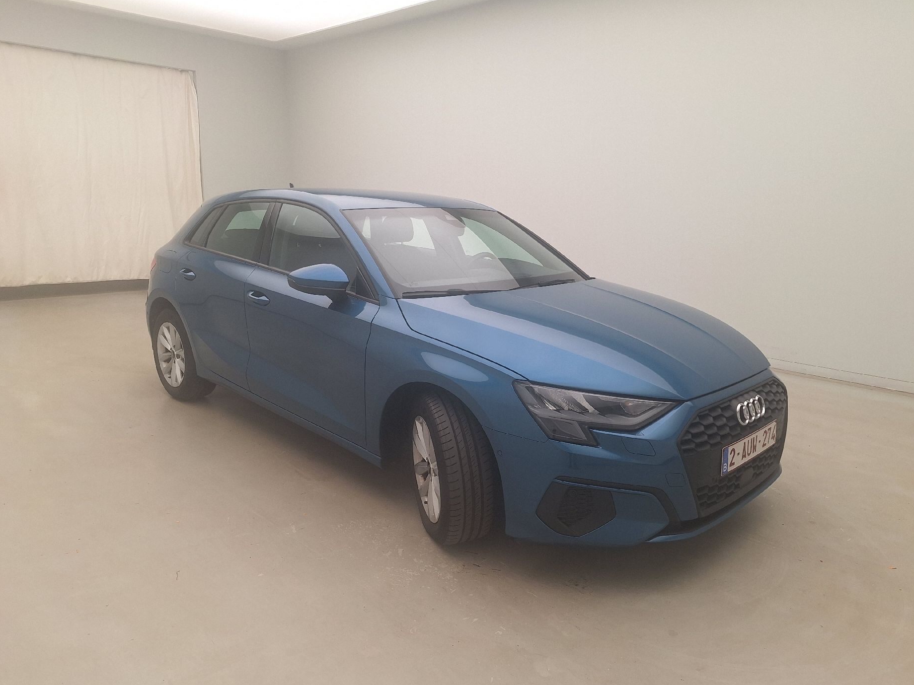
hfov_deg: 71.6
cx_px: 474
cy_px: 346
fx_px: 634
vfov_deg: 56.8
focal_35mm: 24
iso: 40
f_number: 1.8
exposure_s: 1/100
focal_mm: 5.54
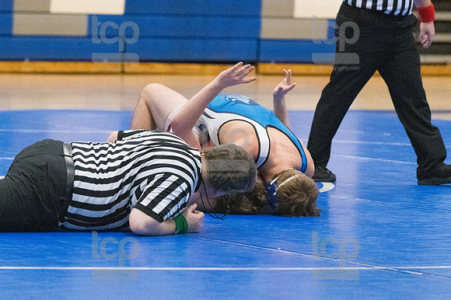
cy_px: 150
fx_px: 2817
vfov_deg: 6.1
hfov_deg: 9.2
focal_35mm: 225
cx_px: 226
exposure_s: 1/1600
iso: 10000
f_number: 4.5
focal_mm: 150
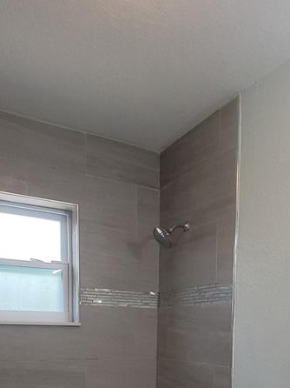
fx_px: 391
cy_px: 375
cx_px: 190
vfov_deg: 45.6
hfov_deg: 40.2
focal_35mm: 35
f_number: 2.2
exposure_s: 1/120
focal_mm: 2.2
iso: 100
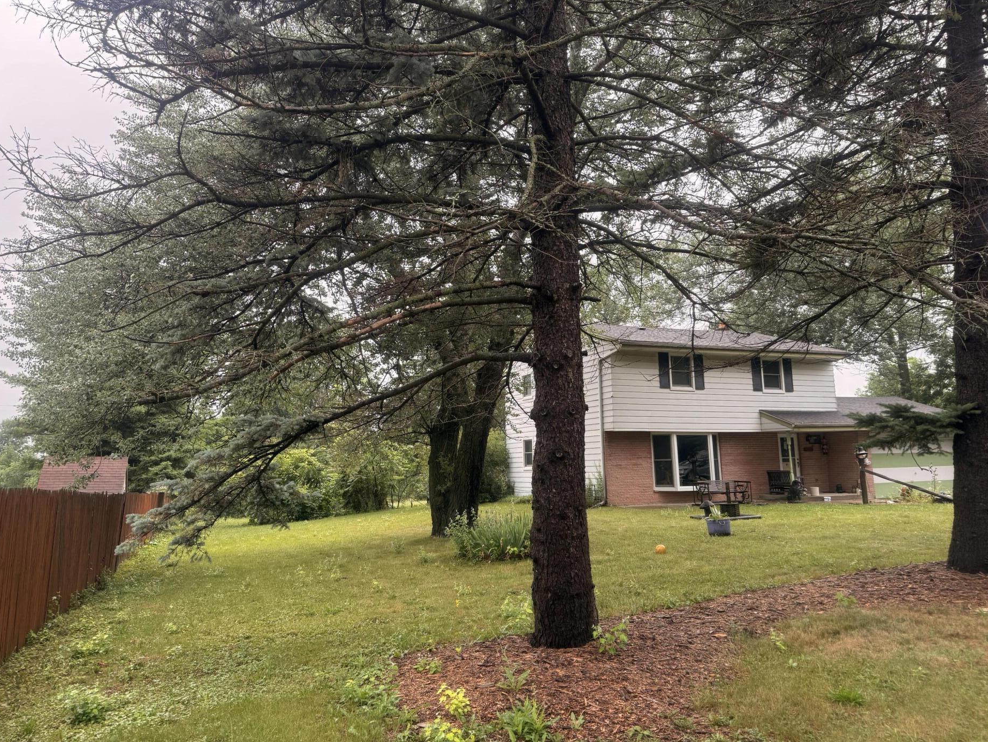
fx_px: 742
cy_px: 341
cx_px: 512
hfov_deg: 67.3
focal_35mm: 26
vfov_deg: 53.0
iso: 100
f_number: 1.78
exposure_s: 1/228
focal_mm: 6.76
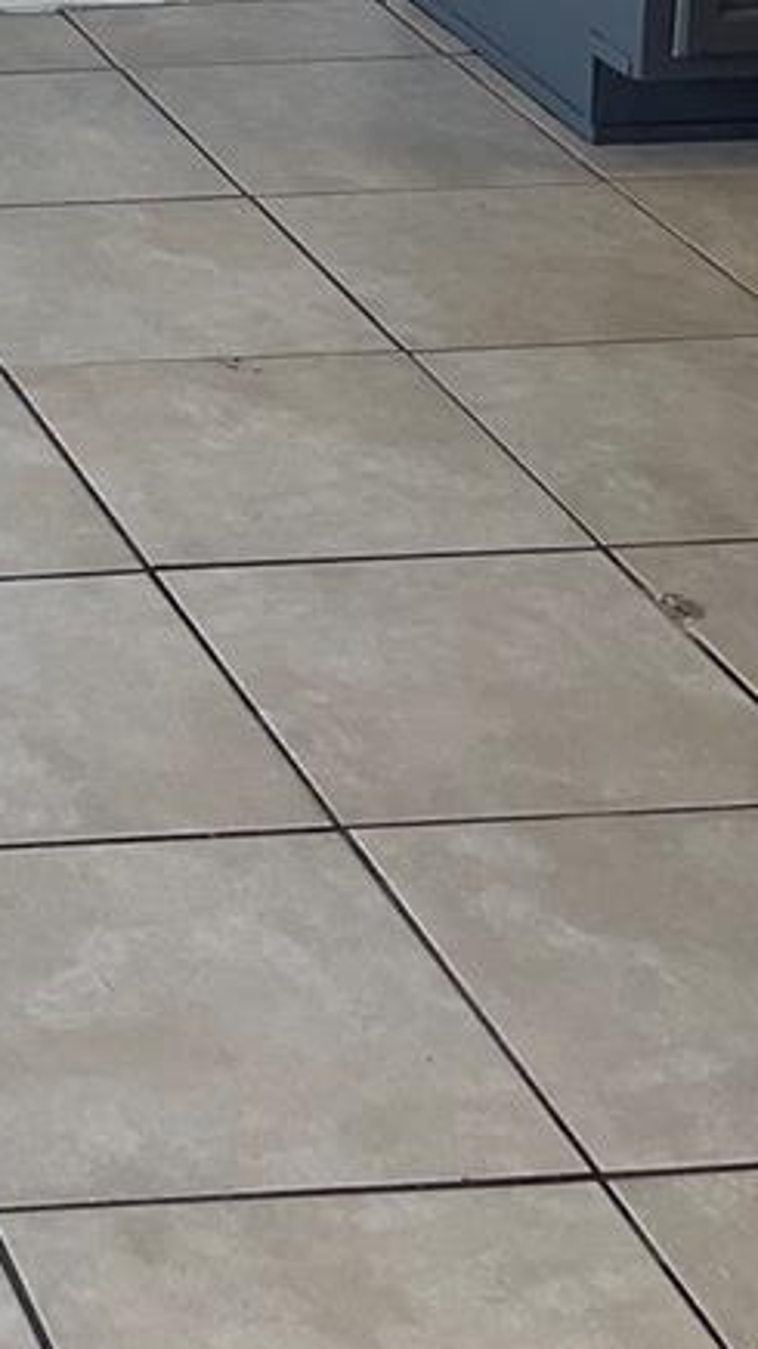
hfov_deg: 11.2
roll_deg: +0.4
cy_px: -399
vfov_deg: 20.4
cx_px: -826
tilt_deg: -13.8
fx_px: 3433
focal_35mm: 96
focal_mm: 5.1
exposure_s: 1/120
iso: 64
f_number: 1.6
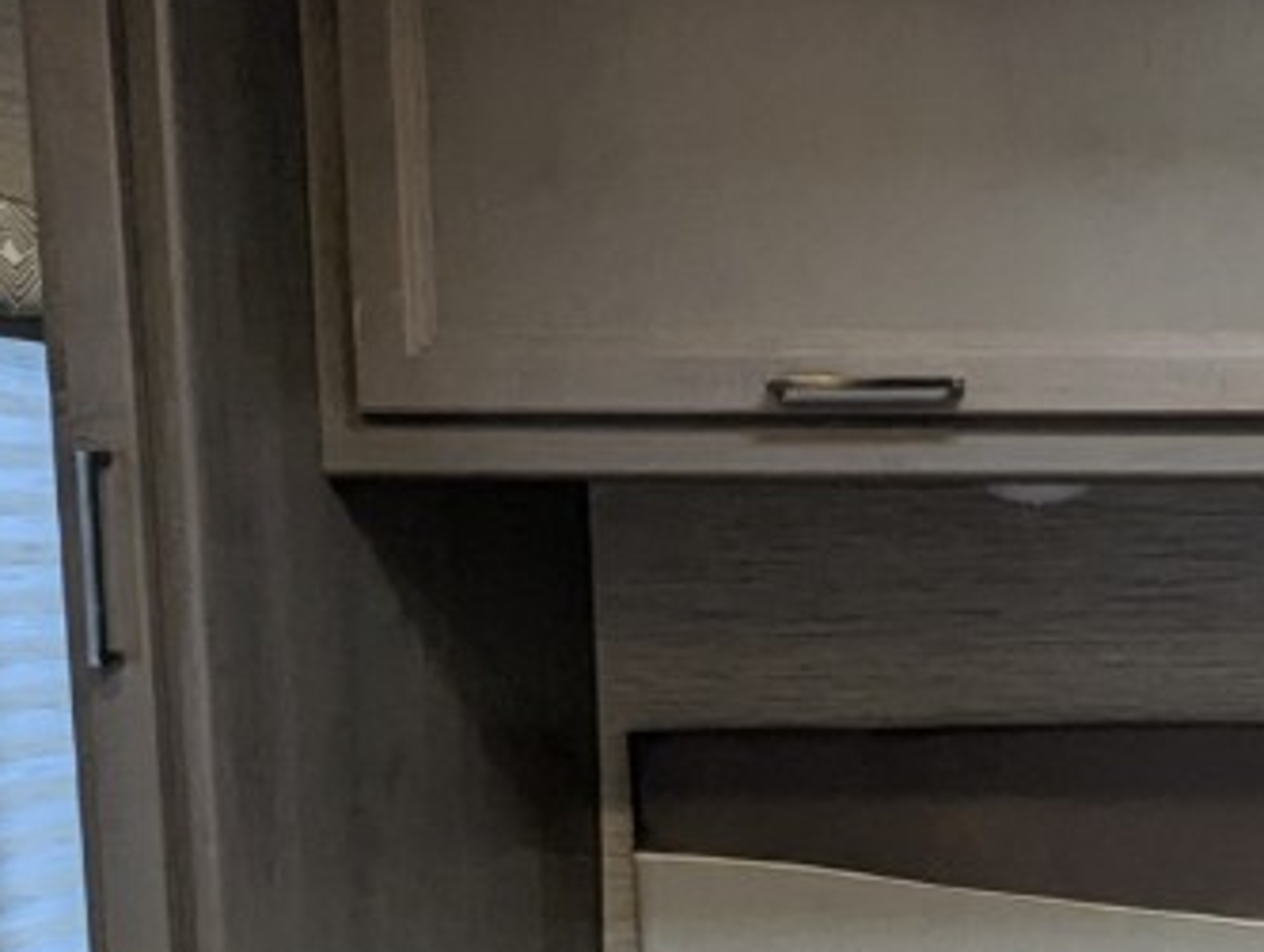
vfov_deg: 21.5
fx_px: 2451
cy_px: 876
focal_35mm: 67
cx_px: 1384
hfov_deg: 26.7
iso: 162
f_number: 2.2
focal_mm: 2.35
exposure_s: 1/116
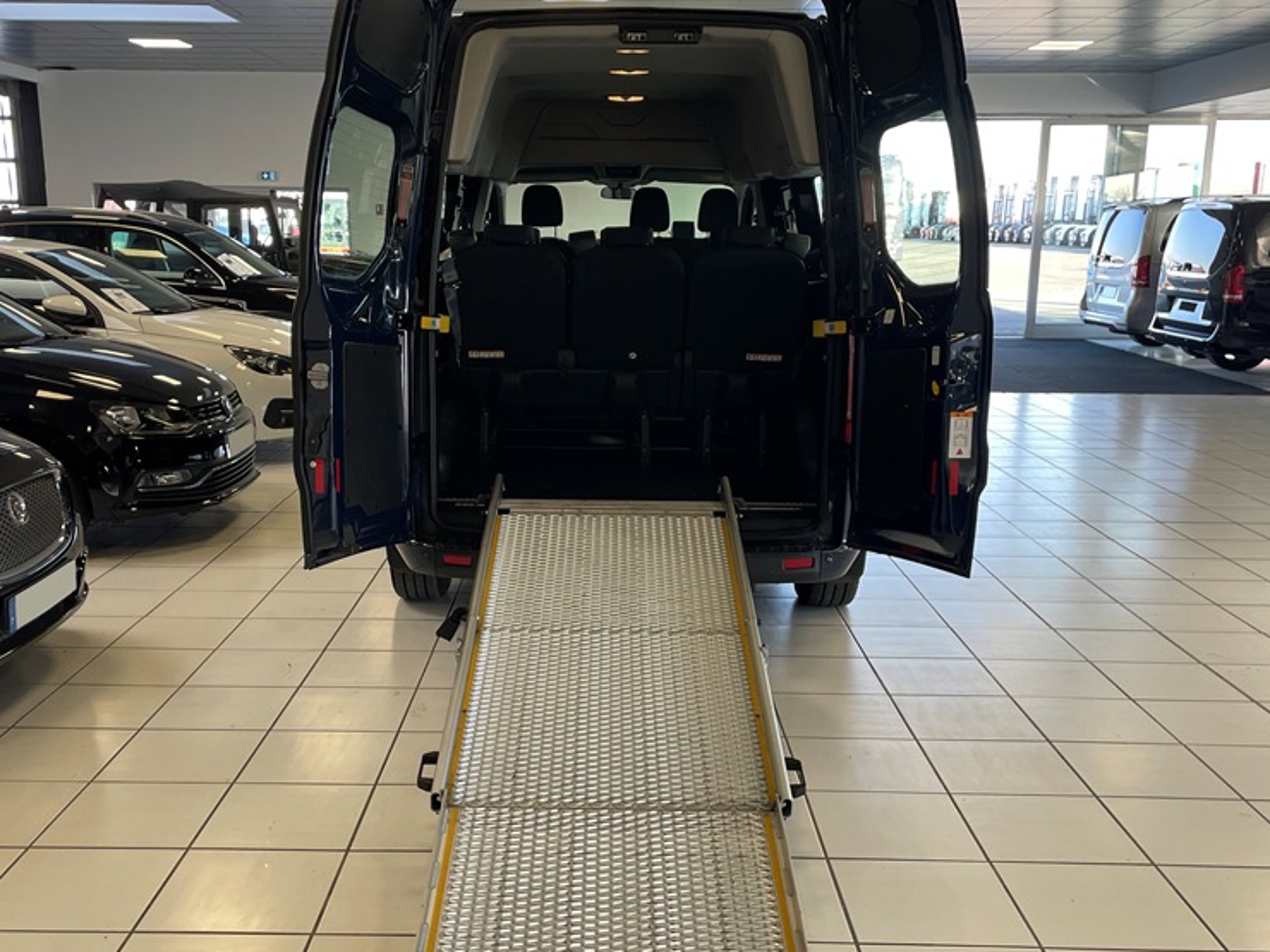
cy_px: 513
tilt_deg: -12.3
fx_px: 1321
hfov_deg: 51.3
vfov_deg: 39.6
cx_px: 594
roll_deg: -0.4
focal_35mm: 36
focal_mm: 4.2
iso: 50
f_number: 1.6
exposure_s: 1/121
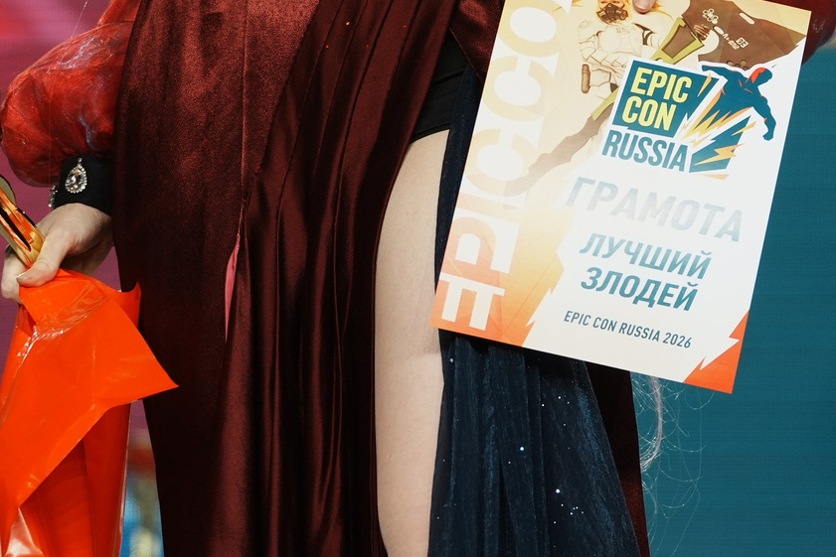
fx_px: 4808
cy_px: -262
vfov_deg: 6.6
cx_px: 403
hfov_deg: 9.9
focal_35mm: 207
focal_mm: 68
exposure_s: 1/1000
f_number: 2.5
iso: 400
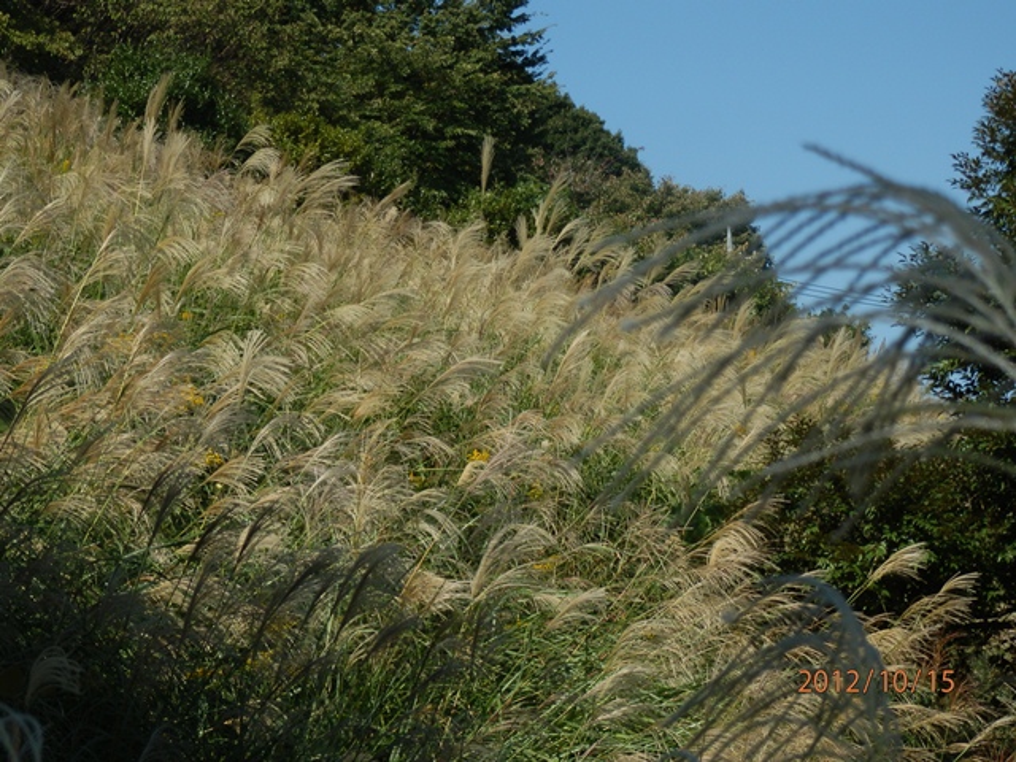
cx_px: 508
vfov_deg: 15.2
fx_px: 2847
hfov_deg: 20.2
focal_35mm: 97
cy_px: 381
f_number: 4.9
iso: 80
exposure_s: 1/640
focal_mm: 17.3
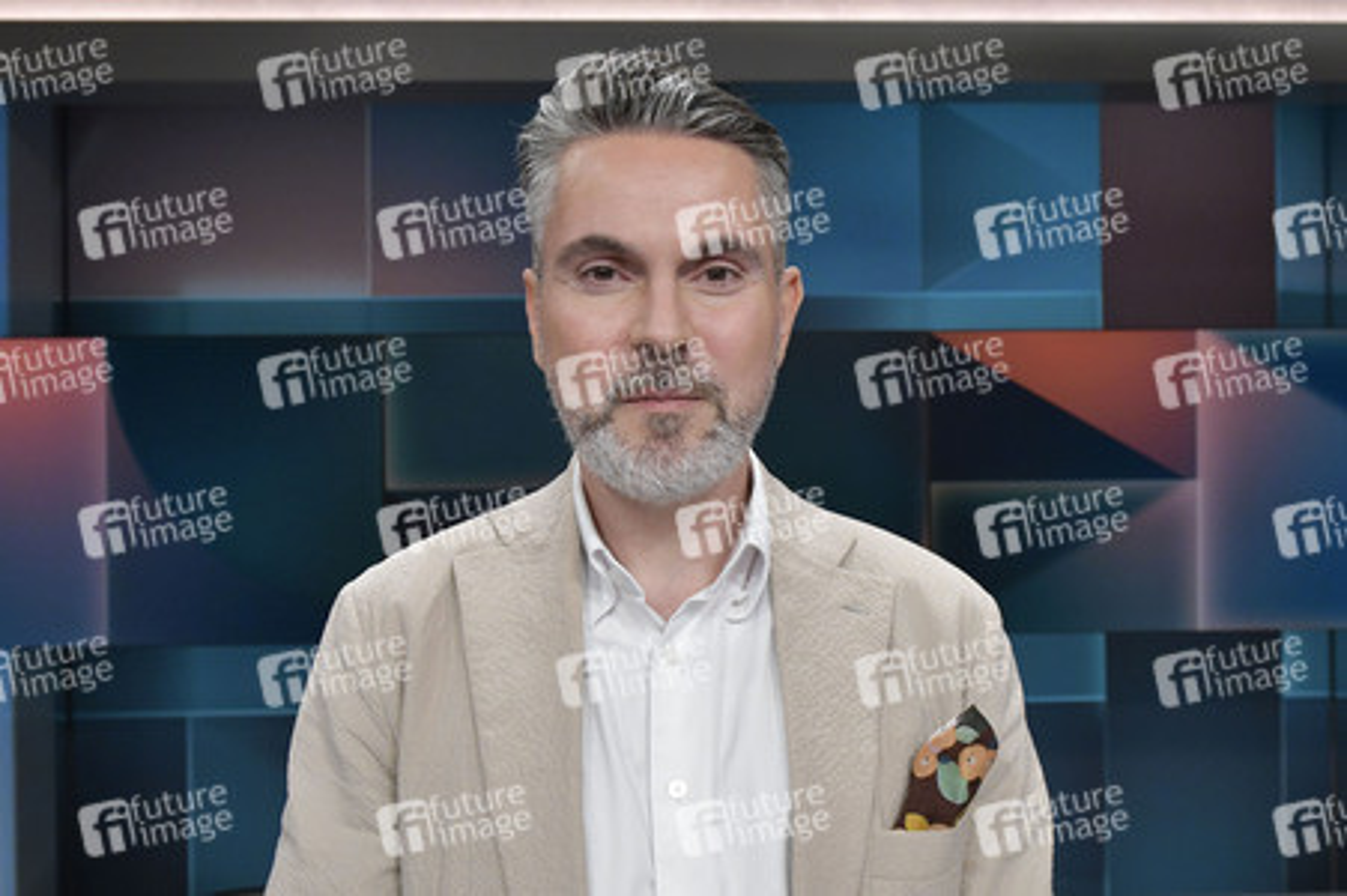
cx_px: 674
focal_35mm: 31
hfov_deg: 60.3
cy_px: 448
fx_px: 1159
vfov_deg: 42.3
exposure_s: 1/200
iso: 2500
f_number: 5.6
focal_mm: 31
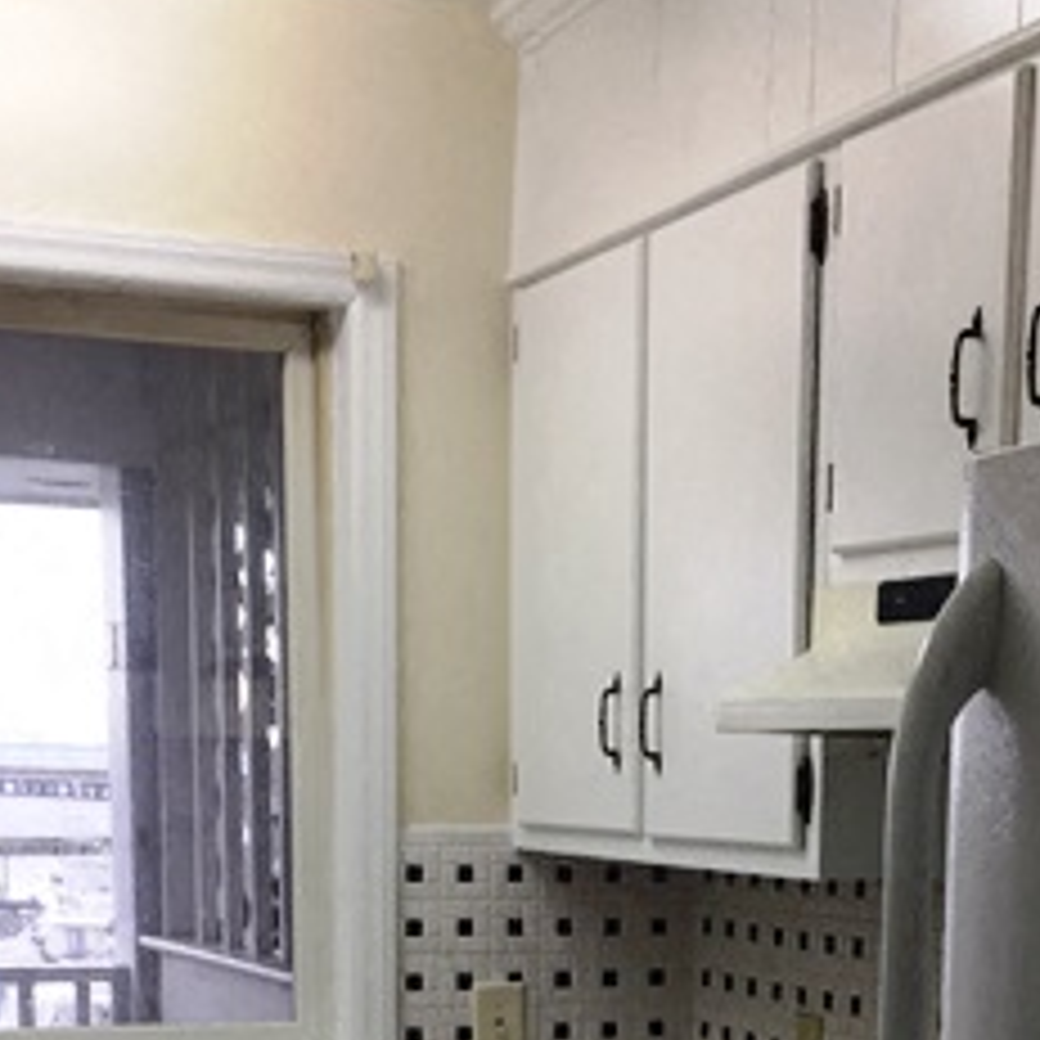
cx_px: 590
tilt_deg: -12.6
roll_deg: -0.4
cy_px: 1310
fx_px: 2413
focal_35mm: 71
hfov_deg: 24.3
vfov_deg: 22.1
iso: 40
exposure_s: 1/60
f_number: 2.2
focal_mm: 4.15
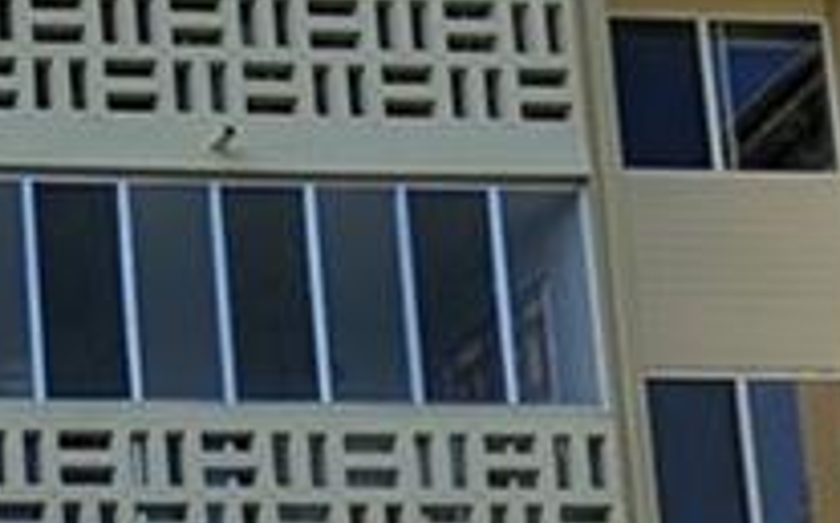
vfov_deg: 12.3
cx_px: -609
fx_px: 2242
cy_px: 916
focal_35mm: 98
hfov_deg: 17.7
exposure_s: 1/4505
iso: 51
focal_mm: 2.02
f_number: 1.7
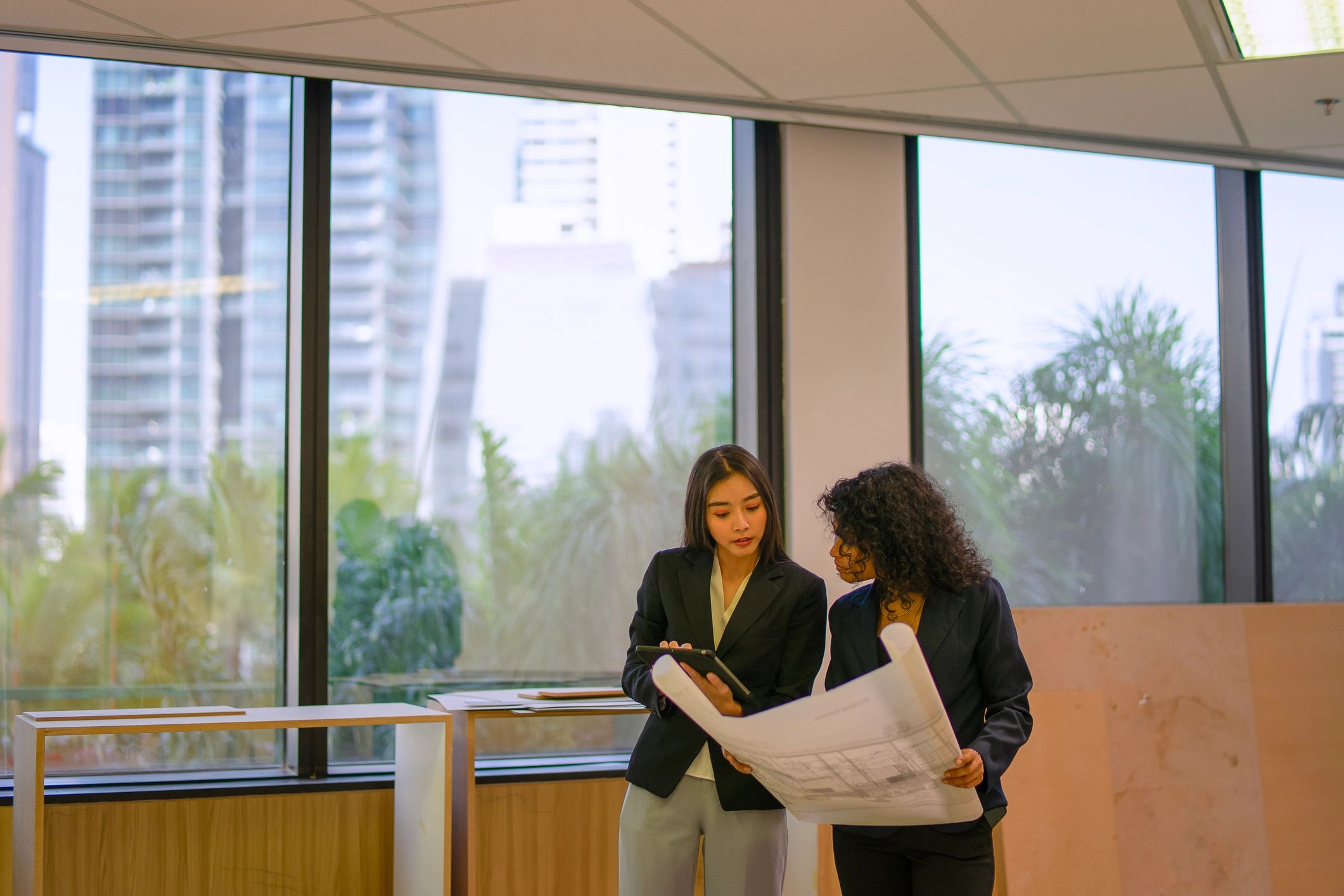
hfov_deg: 39.6
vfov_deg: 27.0
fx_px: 1867
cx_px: 672
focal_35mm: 50
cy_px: 448
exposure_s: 1/400
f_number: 1.4
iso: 200
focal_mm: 50
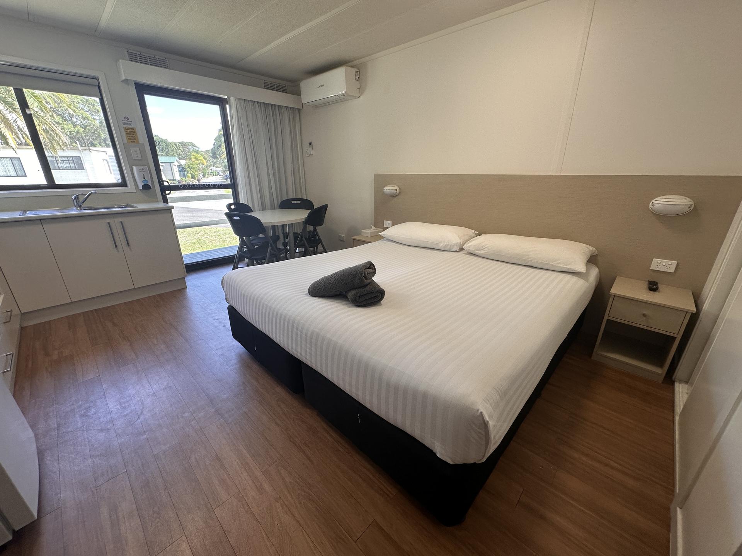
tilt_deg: -19.7
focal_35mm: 14
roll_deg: +0.1
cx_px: 371
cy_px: 278
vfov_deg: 85.7
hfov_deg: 102.1
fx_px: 300
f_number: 2.2
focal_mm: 2.22
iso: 80
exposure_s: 1/100
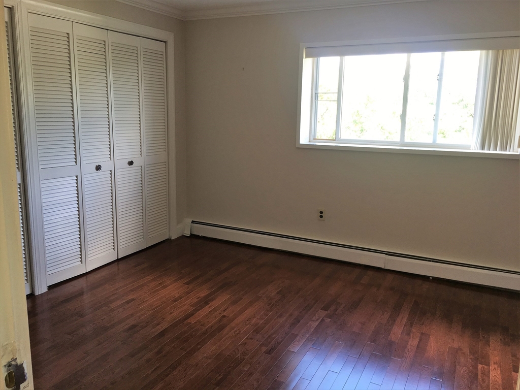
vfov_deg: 48.2
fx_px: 436
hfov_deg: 61.7
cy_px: 195
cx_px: 260
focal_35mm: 29
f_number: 2.2
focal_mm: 4.15
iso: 25
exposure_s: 1/33
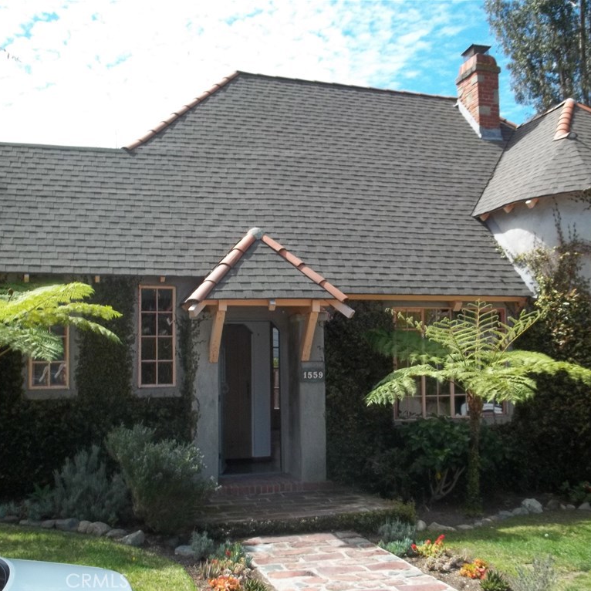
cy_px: 296
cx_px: 354
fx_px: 753
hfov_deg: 42.6
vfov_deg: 42.8
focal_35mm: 39
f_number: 3.3
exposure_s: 1/640
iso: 100
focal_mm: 5.9
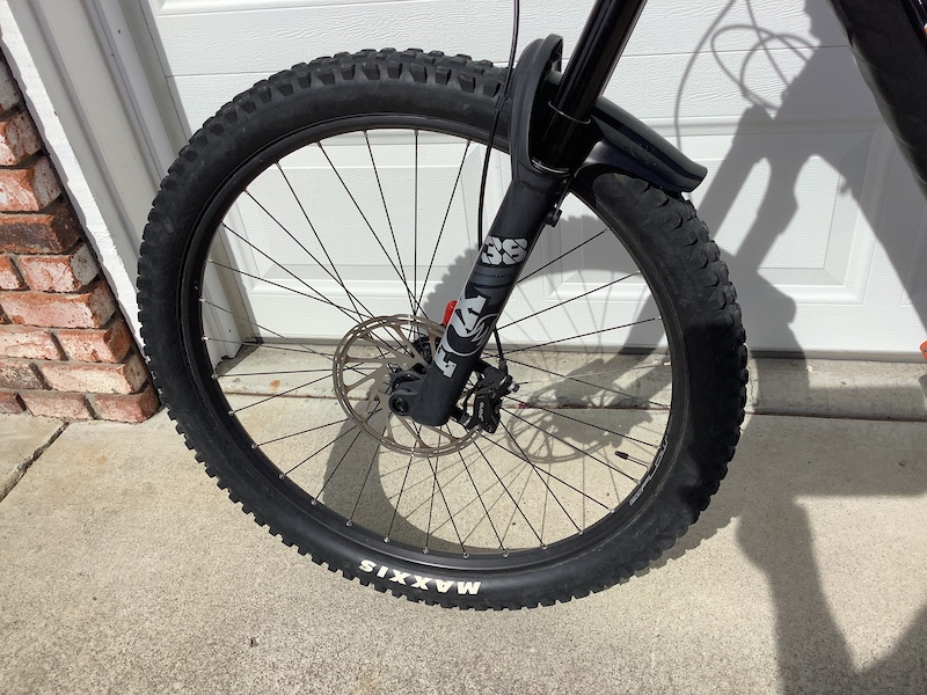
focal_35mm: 31
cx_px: 464
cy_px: 348
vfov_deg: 45.4
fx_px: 830
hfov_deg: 58.4
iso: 25
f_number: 2.4
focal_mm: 3.3
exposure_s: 1/2717
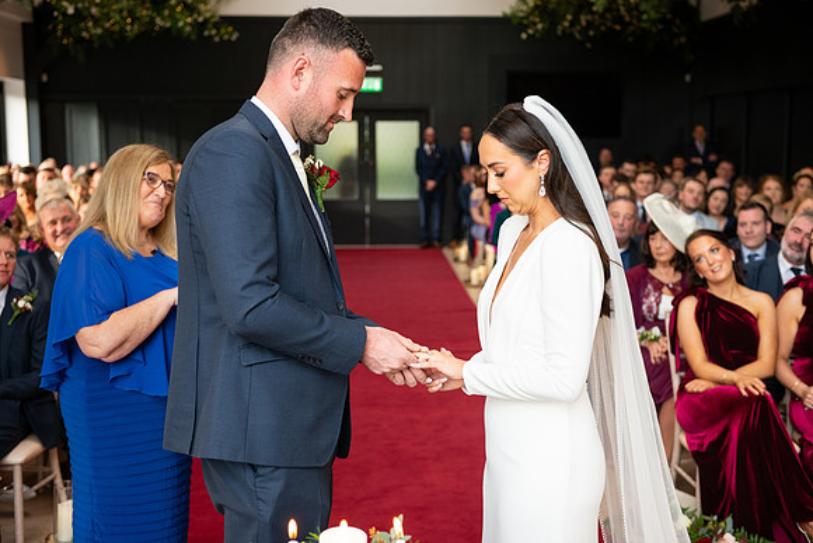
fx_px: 1175
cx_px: 406
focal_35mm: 52
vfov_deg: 26.0
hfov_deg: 38.2
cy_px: 272
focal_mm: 52
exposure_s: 1/160
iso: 640
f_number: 3.5
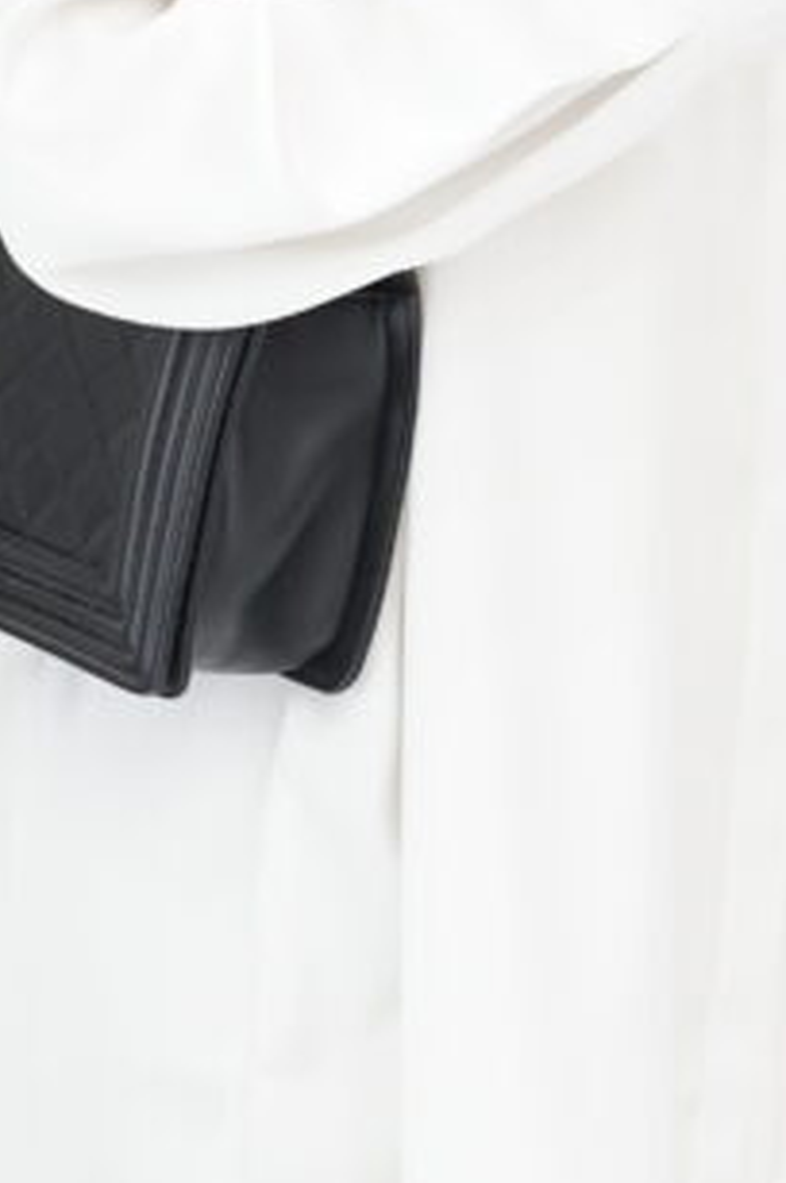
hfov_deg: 8.2
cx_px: 449
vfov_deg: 12.3
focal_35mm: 167
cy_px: 439
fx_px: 5481
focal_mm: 50
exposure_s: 1/5
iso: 640
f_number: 6.3
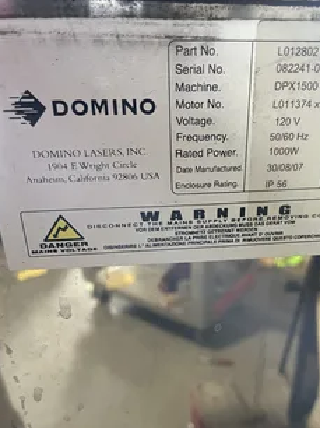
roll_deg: +2.3
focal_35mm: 34
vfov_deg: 53.2
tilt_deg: -30.5
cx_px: 193
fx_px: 420
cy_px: 274
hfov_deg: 41.5
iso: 320
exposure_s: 1/60
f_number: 1.6
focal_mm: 4.2
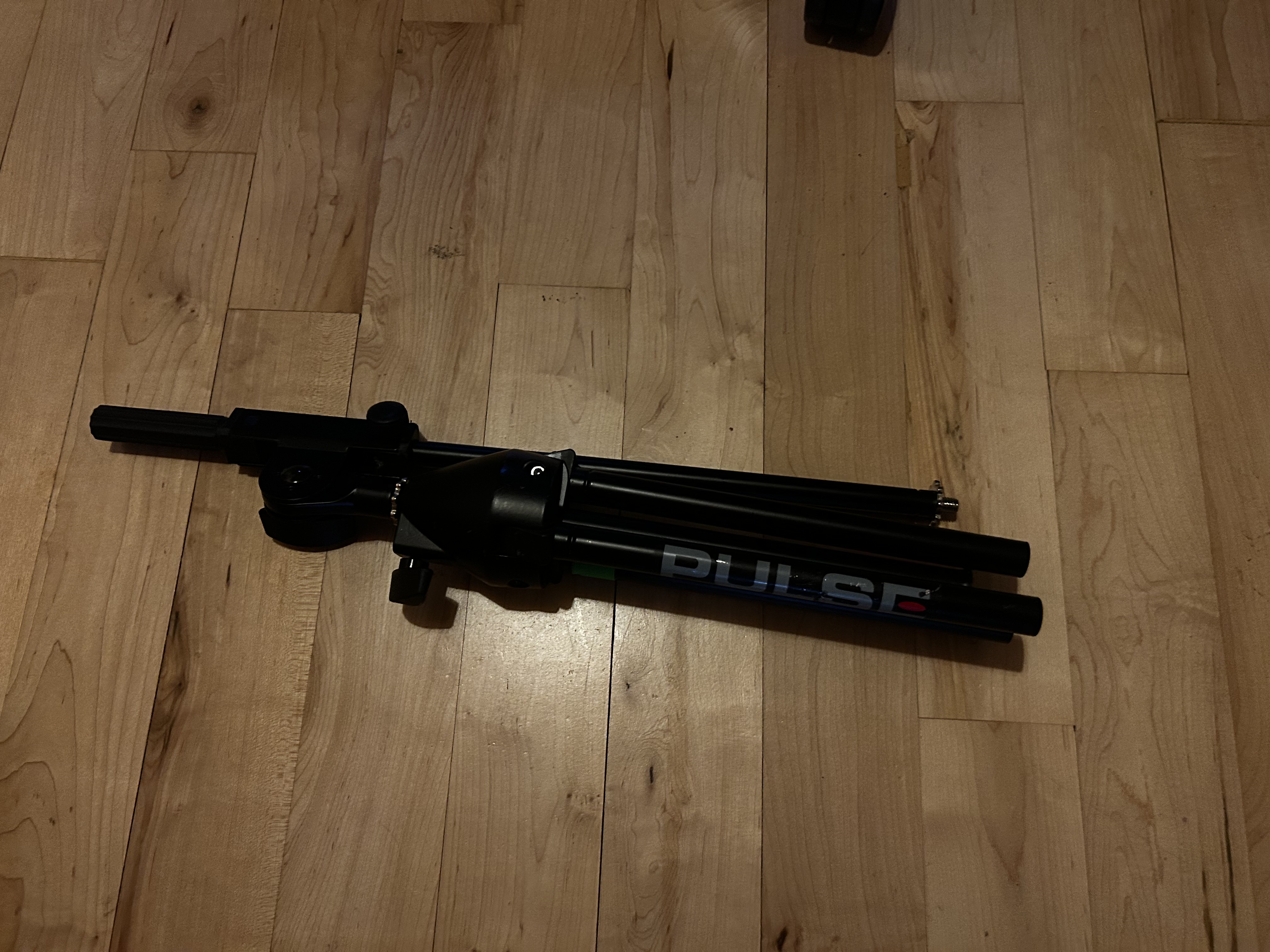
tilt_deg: -72.8
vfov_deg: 53.1
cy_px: 476
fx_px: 954
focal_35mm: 26
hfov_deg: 67.3
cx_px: 635
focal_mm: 5.7
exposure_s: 1/25
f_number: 1.5
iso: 500
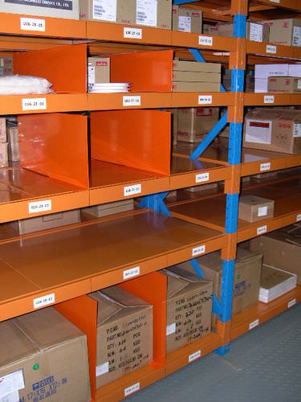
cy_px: 201
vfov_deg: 49.0
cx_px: 150
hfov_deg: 37.7
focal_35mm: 38
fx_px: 441
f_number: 2.8
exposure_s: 1/60
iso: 133
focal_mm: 8
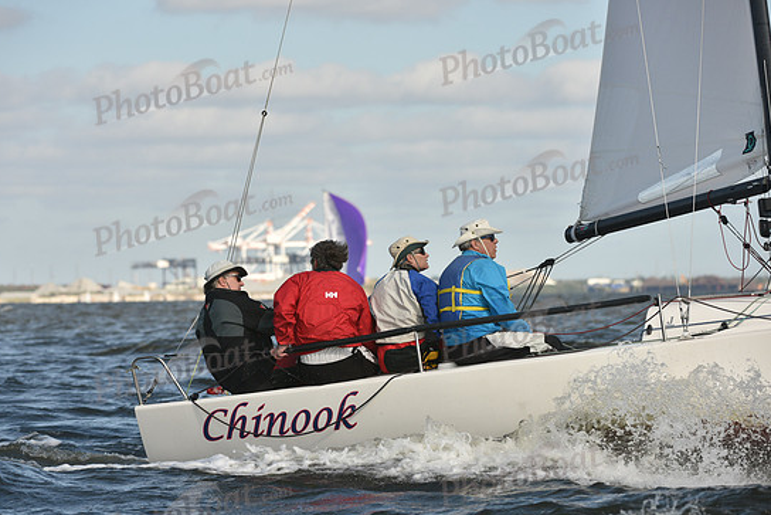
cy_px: 273
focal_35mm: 224
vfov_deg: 6.1
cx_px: 367
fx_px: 4798
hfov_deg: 9.2
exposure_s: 1/1250
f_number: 6.3
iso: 250
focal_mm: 210
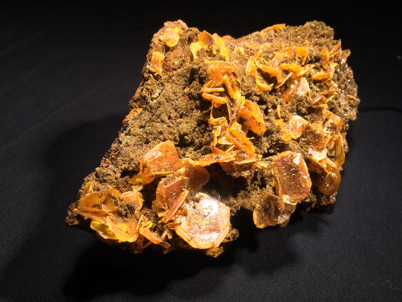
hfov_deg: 61.7
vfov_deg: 48.2
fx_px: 337
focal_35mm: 29
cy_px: 151
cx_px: 201
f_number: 2.2
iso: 50
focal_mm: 4.15
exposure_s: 1/120
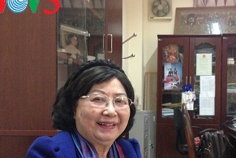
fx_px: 347
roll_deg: -1.0
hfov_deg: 36.8
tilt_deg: -0.1
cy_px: 118
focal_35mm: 53
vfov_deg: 25.2
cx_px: 169
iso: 320
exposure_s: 1/17
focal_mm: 4.12
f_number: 2.4
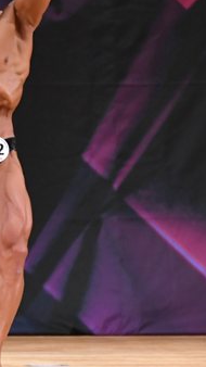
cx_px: 38
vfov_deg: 3.5
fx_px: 5946
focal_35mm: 612
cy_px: 172
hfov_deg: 2.0
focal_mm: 170
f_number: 5.6
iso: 3200
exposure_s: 1/400
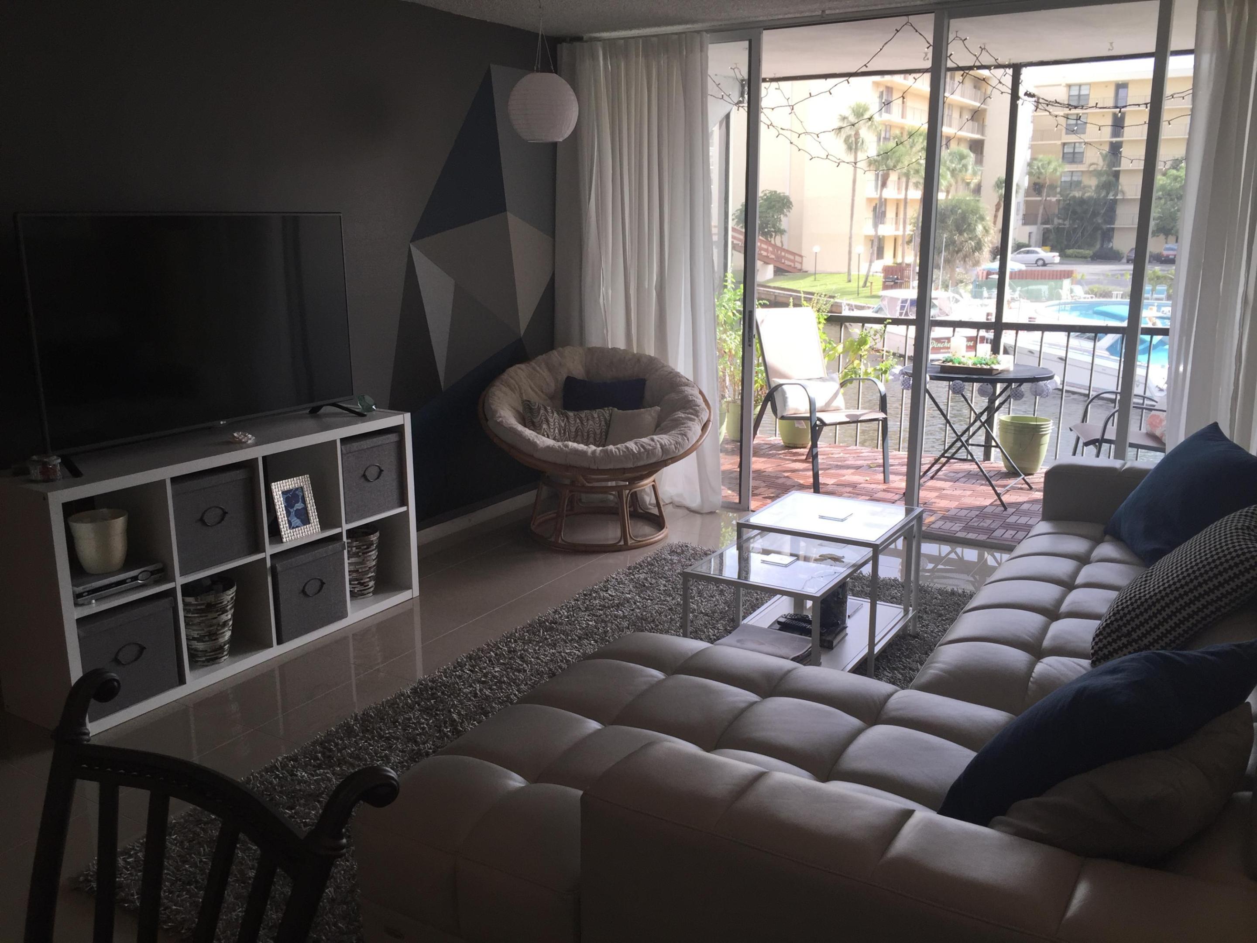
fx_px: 1053
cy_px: 472
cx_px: 628
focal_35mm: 29
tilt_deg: -13.9
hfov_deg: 61.7
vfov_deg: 48.2
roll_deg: -0.9
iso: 32
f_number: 2.2
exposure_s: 1/231
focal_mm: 4.15
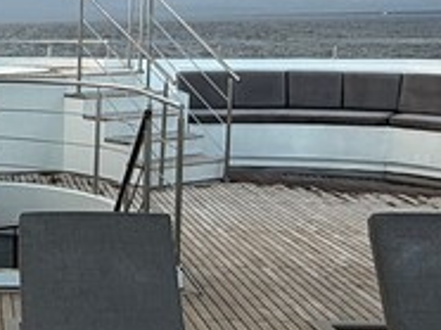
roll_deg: +0.9
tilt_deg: -6.2
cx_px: -52
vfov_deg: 19.3
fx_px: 967
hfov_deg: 23.9
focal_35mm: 76
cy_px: 140
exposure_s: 1/331
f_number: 2.2
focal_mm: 2.22
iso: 50
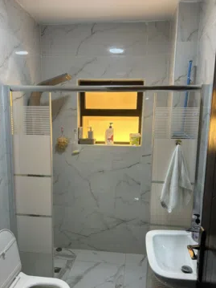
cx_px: 102
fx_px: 241
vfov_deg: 61.6
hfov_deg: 48.2
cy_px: 157
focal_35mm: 29
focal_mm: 5.7
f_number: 1.5
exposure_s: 1/100
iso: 64
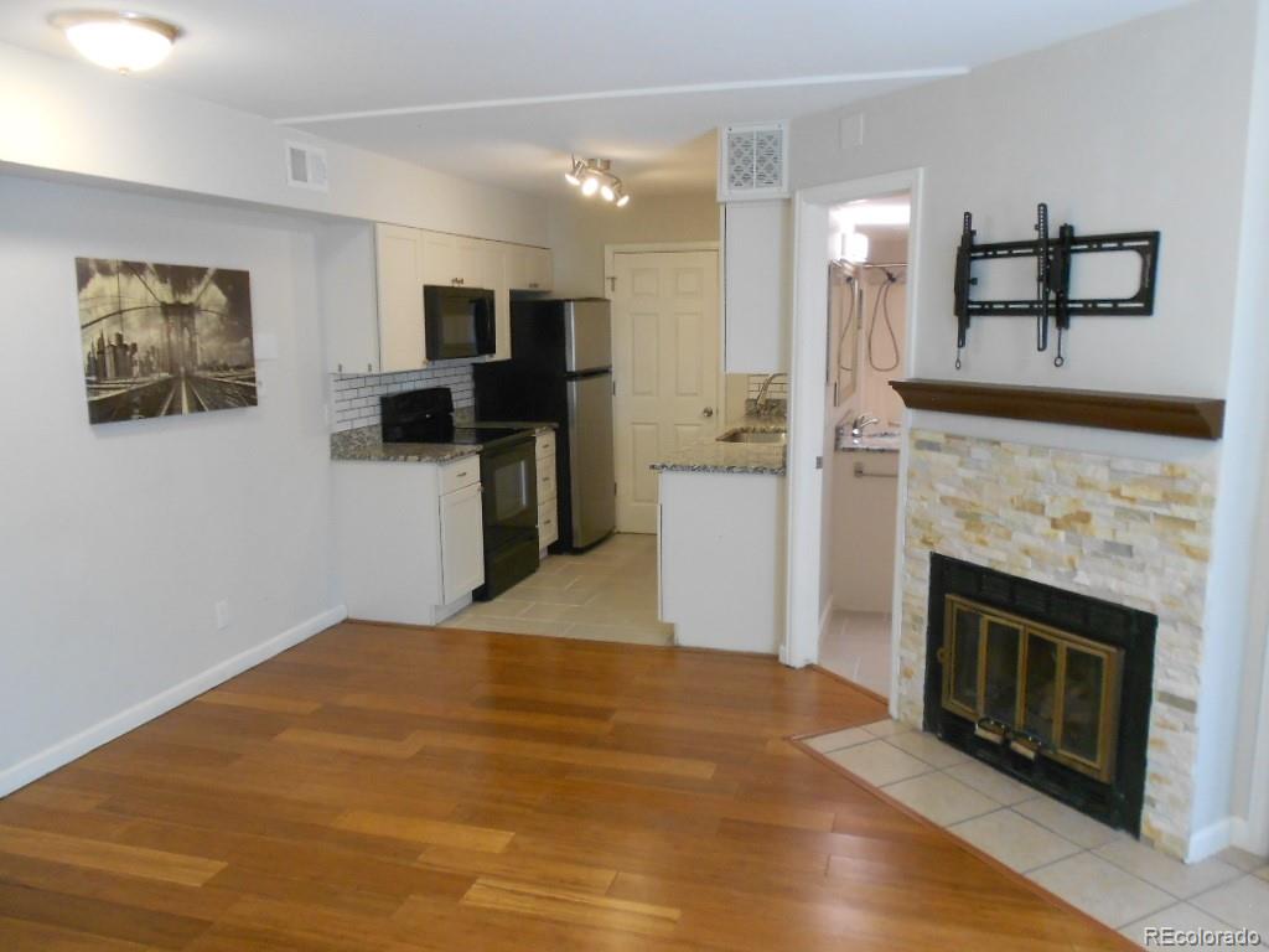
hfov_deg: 67.3
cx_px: 634
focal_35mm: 26
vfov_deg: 53.1
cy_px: 476
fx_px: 953
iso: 250
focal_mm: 4.6
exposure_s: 1/30
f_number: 3.2
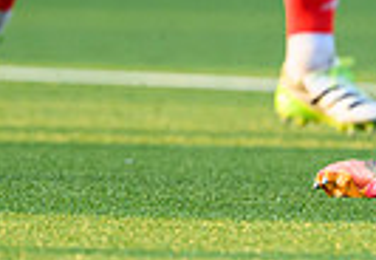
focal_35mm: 2353
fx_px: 24862
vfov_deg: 0.6
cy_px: -75
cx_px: 688
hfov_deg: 0.9
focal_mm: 400
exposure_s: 1/2000
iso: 1250
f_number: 3.5
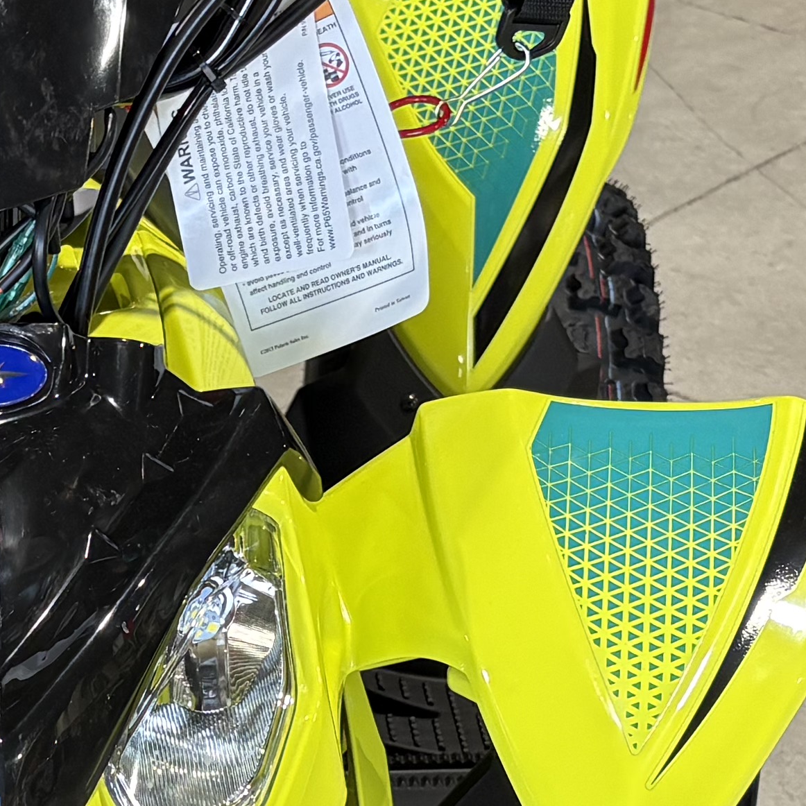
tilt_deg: -35.7
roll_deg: +1.3
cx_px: -33
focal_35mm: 113
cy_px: 838
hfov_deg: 15.1
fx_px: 2977
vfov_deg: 15.1
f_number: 1.6
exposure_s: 1/120
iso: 125
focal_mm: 5.96
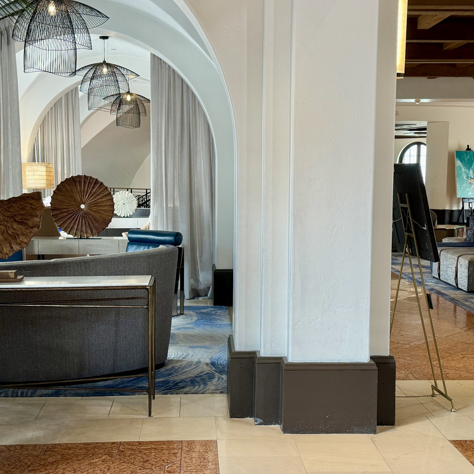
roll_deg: +1.7
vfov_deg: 35.4
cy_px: 231
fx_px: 744
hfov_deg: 35.2
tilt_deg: -6.0
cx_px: 281
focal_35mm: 48
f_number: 1.78
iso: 100
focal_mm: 6.76
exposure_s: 1/60
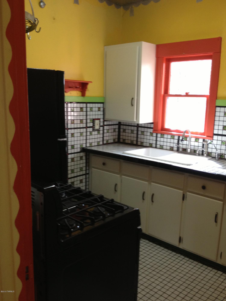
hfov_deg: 40.7
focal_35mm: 35
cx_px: 113
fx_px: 305
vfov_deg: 52.6
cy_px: 150
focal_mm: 4.28
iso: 125
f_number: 2.4
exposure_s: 1/20
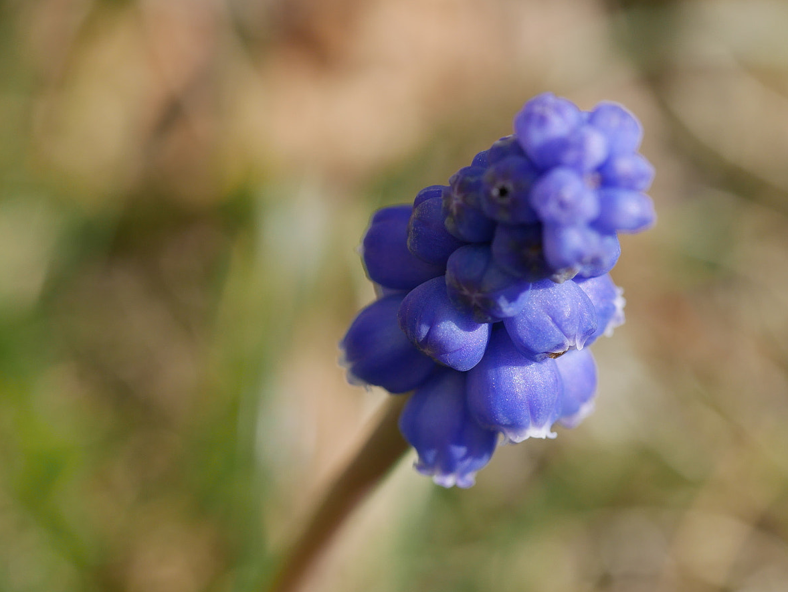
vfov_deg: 9.1
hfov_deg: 12.1
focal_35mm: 163
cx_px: 281
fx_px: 3713
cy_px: 326
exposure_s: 1/500
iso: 200
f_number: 4
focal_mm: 60
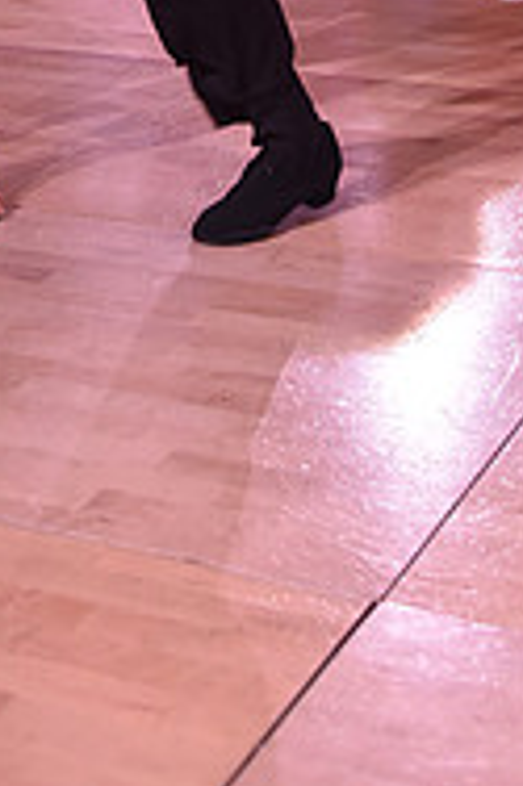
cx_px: 15
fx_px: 2292
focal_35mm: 105
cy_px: -414
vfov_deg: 17.4
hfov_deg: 12.9
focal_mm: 34
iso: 1250
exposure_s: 1/250
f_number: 4.5
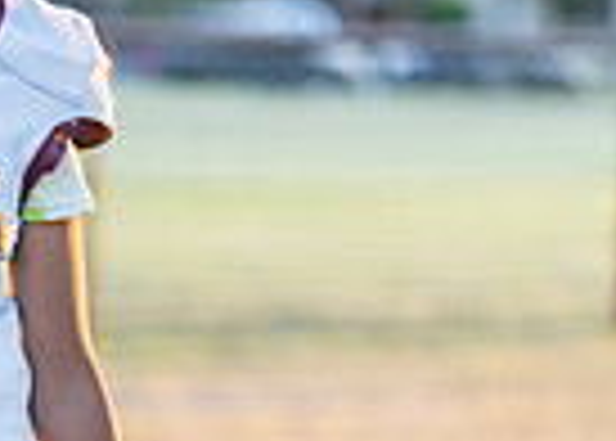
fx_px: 4201
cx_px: -42
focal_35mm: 240
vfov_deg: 6.0
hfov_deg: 8.3
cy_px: 603
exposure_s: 1/500
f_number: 1.2
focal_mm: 50
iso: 160
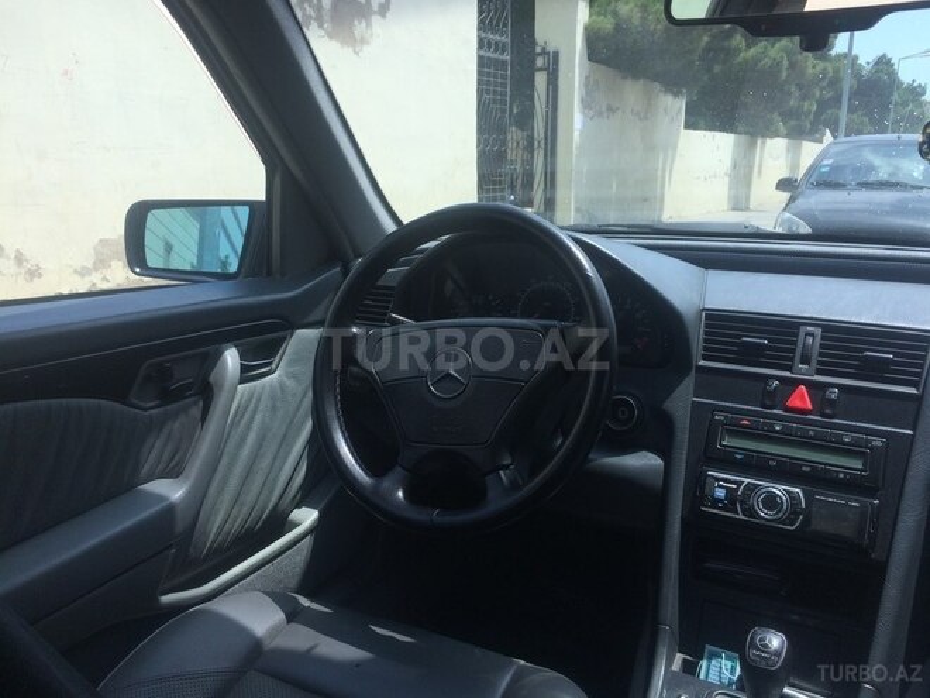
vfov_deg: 48.2
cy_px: 349
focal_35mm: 29
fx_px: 779
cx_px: 465
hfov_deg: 61.7
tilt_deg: -14.8
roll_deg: +1.4
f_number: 2.2
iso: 32
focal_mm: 4.15
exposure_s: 1/954
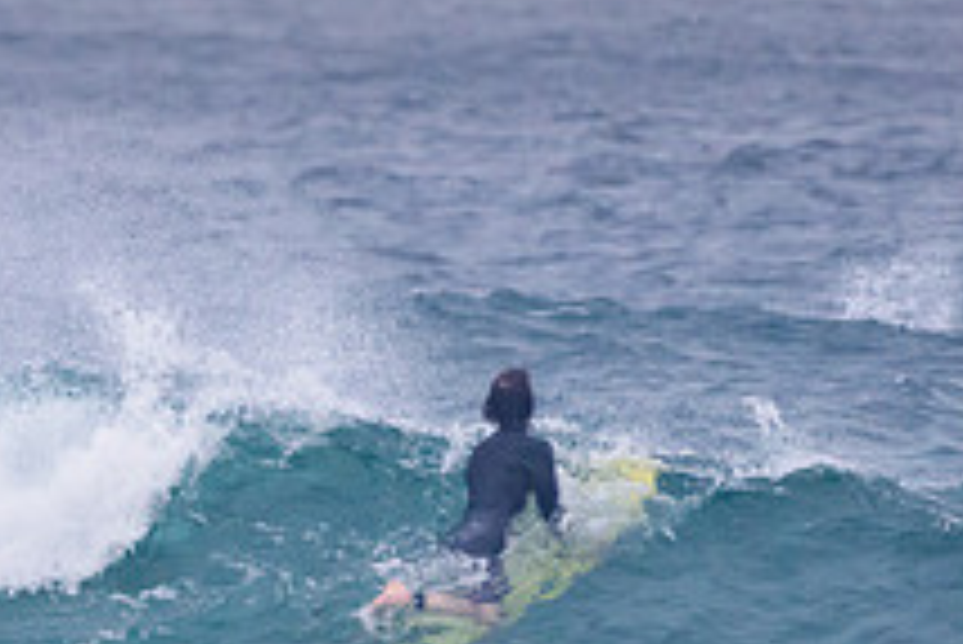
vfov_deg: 0.8
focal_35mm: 1662
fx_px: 44487
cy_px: 567
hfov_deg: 1.2
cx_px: -270
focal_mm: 500
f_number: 5.6
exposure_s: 1/2000
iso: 1000
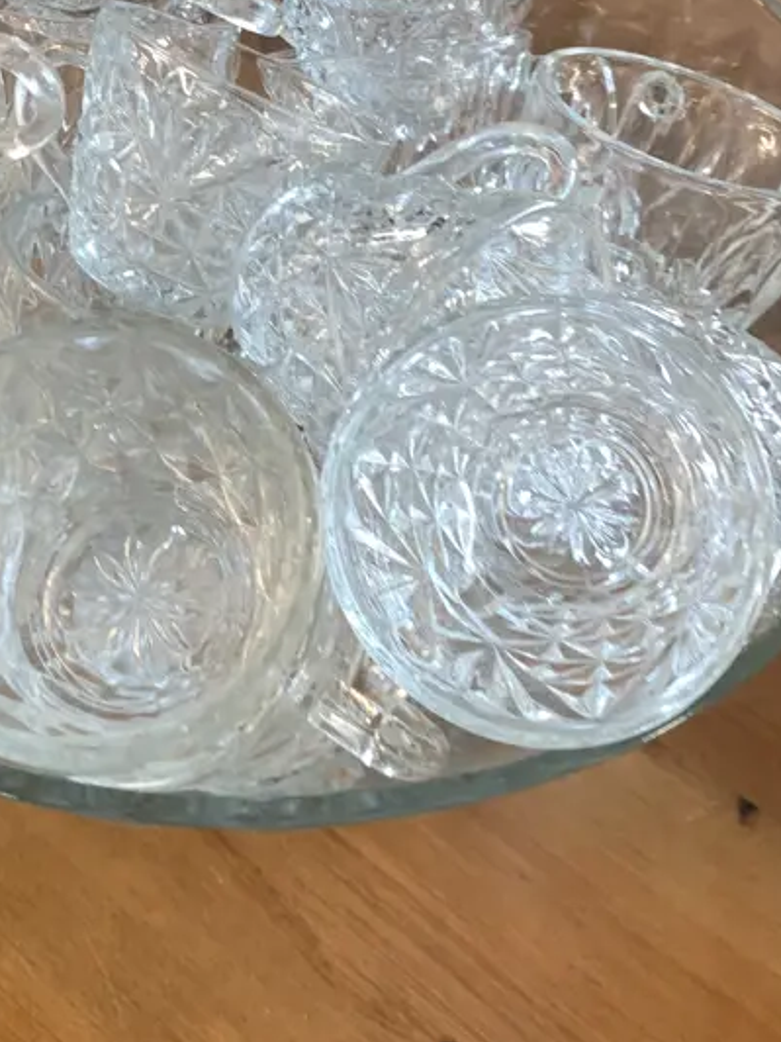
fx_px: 1504
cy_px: 306
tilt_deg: -48.4
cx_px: 272
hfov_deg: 28.9
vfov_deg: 37.5
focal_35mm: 50
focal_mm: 4.25
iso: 125
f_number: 1.8
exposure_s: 1/50
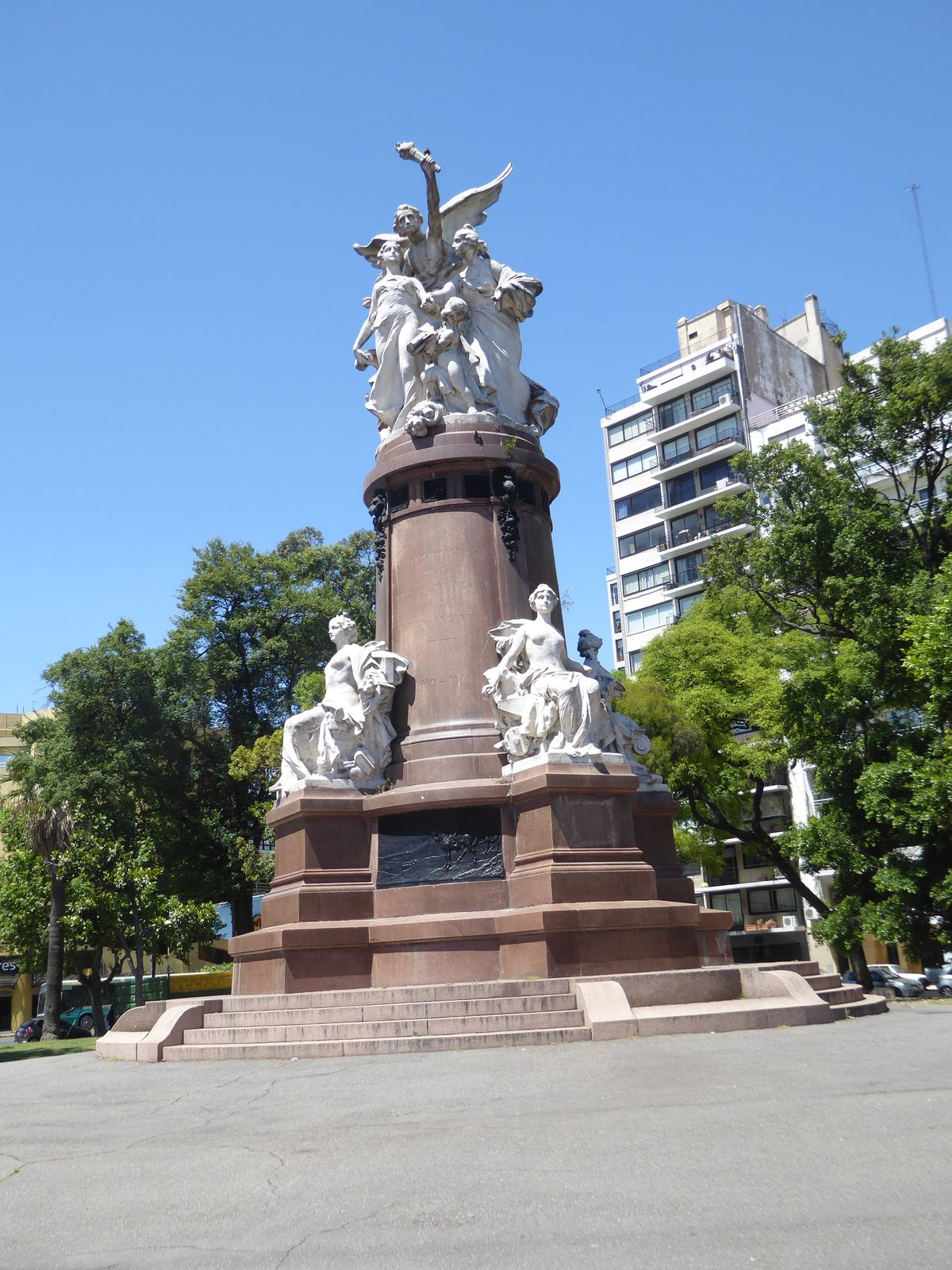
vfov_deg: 51.4
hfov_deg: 39.7
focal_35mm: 36
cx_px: 476
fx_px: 1320
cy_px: 635
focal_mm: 6.3
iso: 80
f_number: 3.7
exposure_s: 1/500
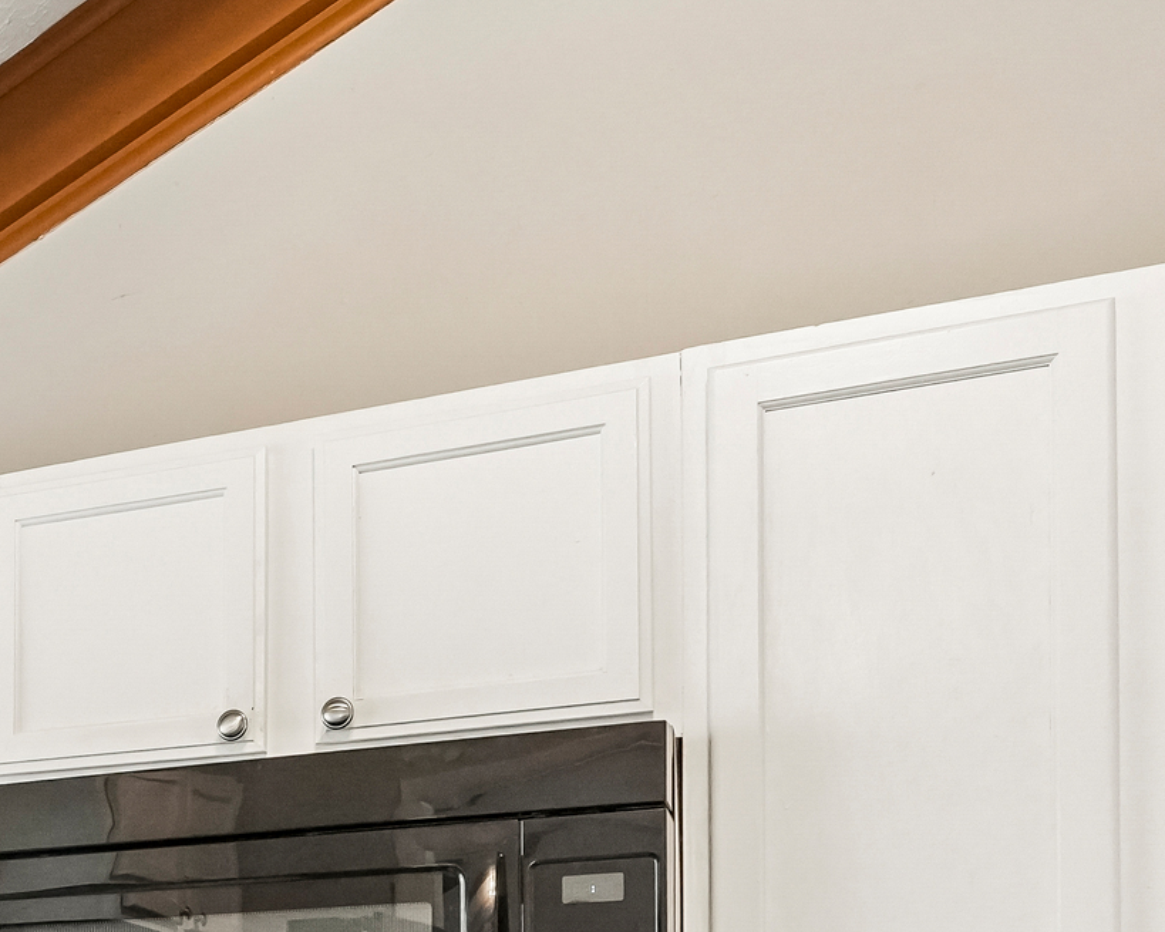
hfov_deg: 30.0
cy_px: 1141
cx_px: -175
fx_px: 1896
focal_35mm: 55
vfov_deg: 24.7
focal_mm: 16
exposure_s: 1/30
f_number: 8
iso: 2000
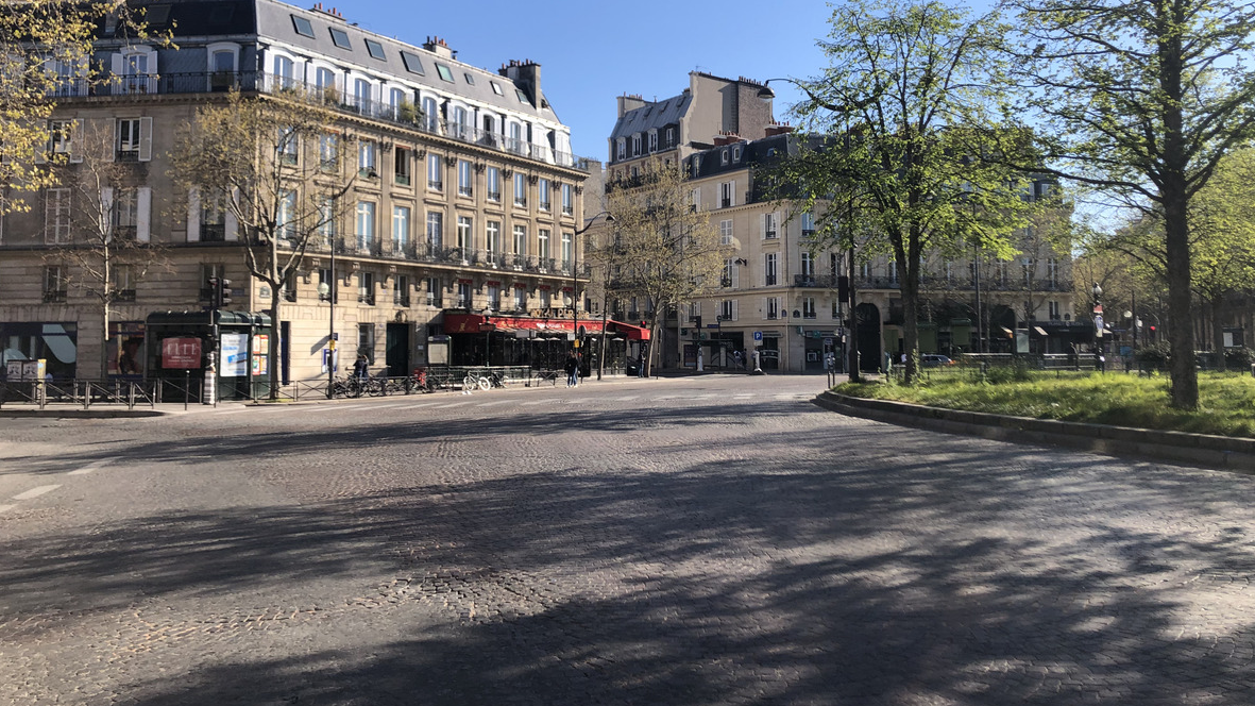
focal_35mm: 31
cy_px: 281
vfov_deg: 37.6
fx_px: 1031
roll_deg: +0.7
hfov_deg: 62.6
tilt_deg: +3.6
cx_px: 635
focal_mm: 4
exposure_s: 1/1473
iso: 20
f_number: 1.8
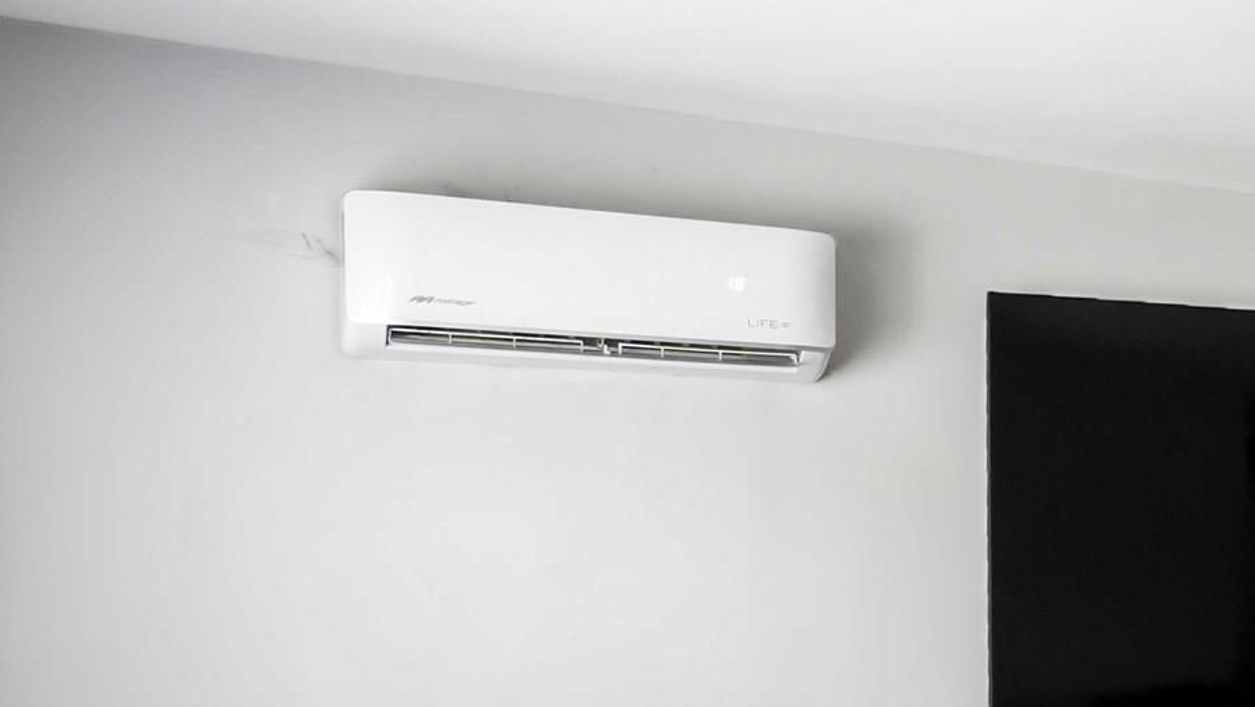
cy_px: 735
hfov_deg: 26.0
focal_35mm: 57
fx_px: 1888
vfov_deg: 20.4
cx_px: 1928
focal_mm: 11
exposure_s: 1/10
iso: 400
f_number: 7.1
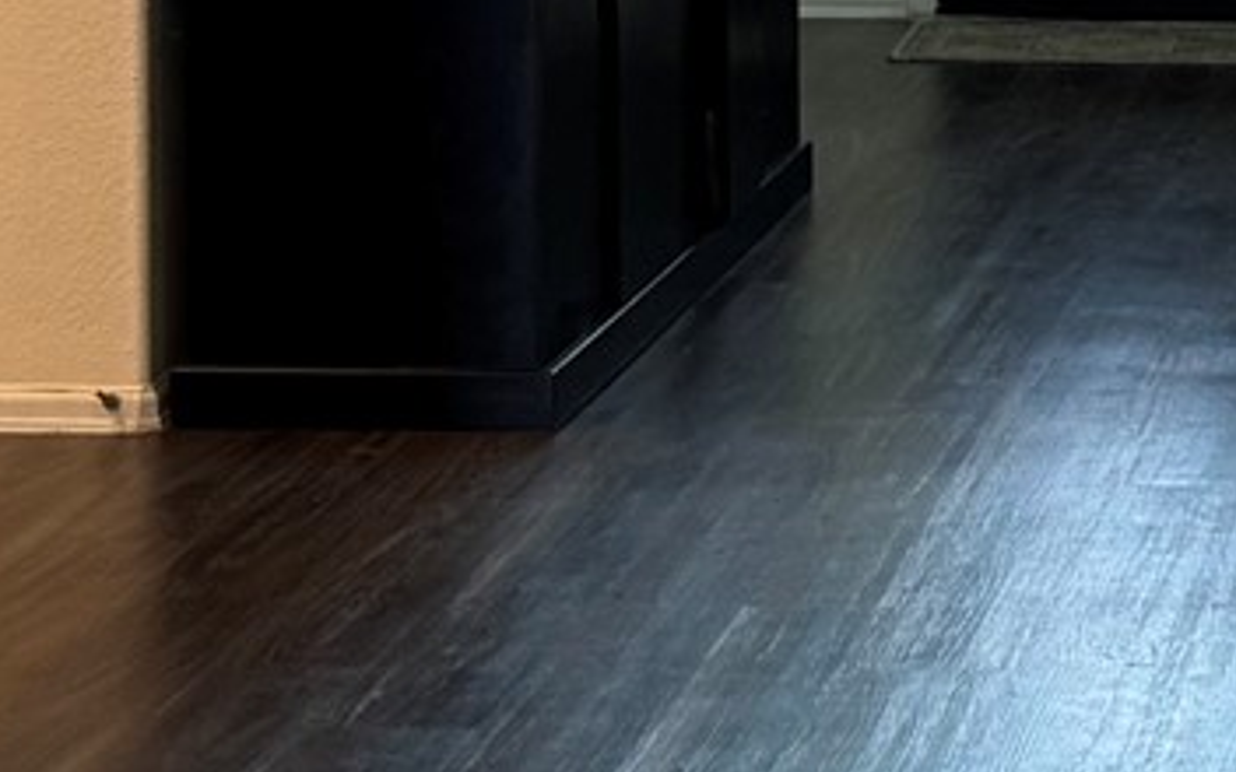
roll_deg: -0.9
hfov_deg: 13.8
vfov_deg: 8.7
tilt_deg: -5.9
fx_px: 4985
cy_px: -260
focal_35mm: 148
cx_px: 1426
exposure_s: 1/60
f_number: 1.78
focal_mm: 6.76
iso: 160
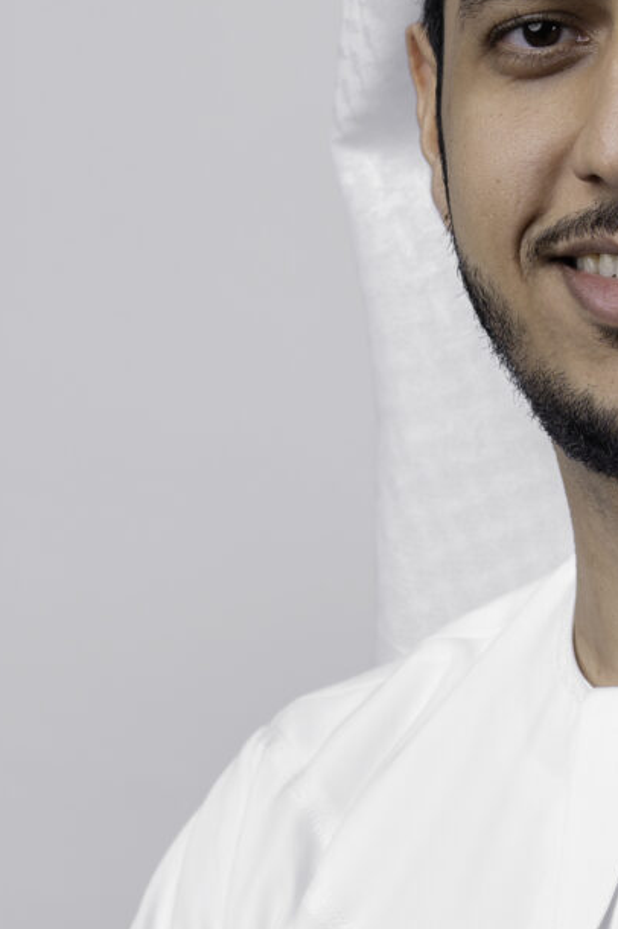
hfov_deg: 3.8
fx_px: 9202
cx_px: 706
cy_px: 1090
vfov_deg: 5.7
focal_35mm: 357
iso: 64
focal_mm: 85
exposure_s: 1/250
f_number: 4
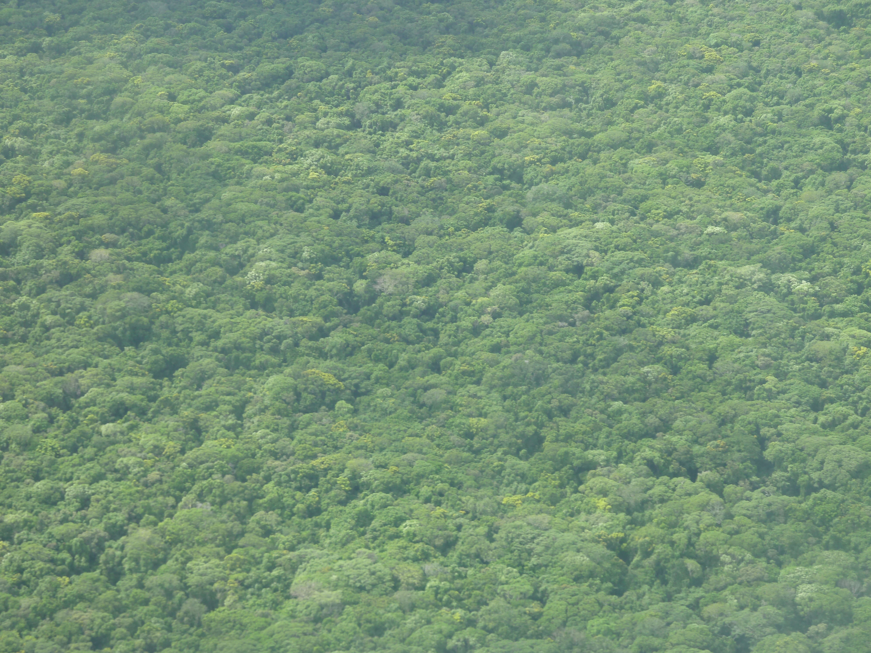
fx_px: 2617
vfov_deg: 14.2
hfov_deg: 18.9
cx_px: 436
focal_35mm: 104
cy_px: 326
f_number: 4.3
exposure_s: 1/125
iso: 80
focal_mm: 17
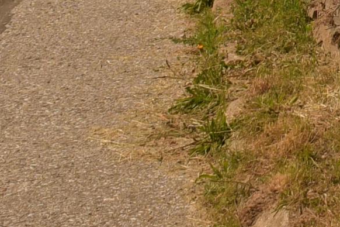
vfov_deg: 6.7
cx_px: 551
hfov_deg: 10.4
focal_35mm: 190
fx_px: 1794
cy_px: -409
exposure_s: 1/400
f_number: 8
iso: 100
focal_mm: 18
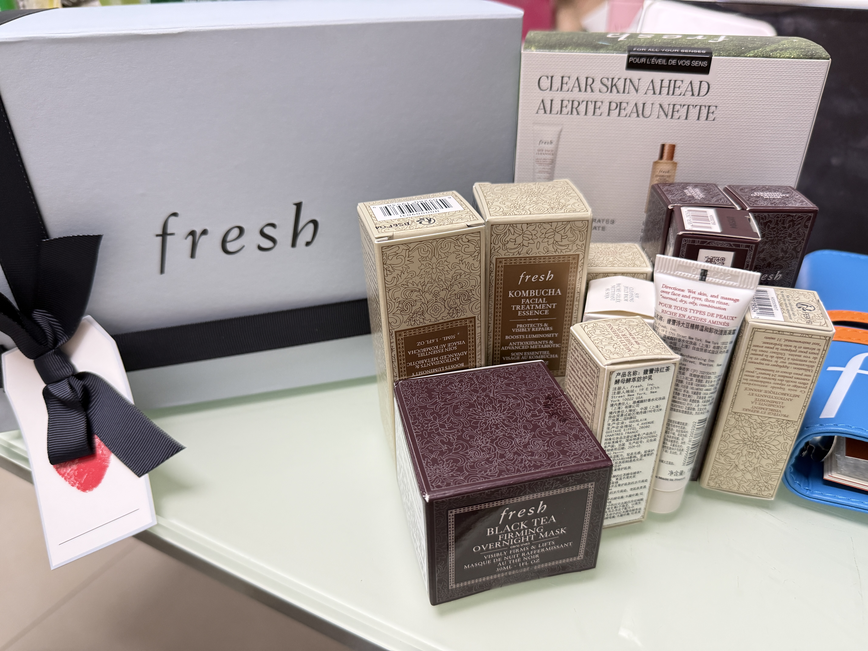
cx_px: 434
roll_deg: +1.0
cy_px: 326
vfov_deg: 56.8
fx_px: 602
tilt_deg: -31.4
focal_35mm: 24
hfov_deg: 71.6
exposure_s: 1/60
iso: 320
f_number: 1.78
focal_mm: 6.76
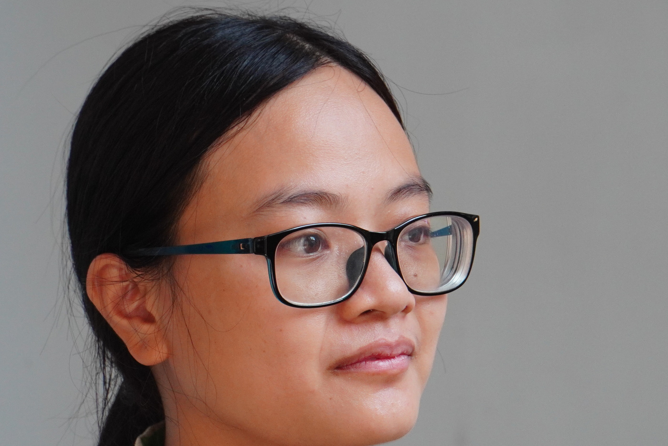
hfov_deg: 7.4
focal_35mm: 277
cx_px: 473
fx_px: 5141
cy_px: 375
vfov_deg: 5.0
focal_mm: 101
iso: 800
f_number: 5.6
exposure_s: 1/100
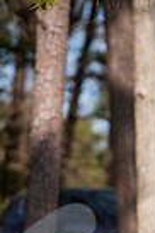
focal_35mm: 658
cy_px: 340
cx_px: 228
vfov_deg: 3.1
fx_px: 4260
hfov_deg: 2.1
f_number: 2.8
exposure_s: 1/640
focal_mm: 200
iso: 100
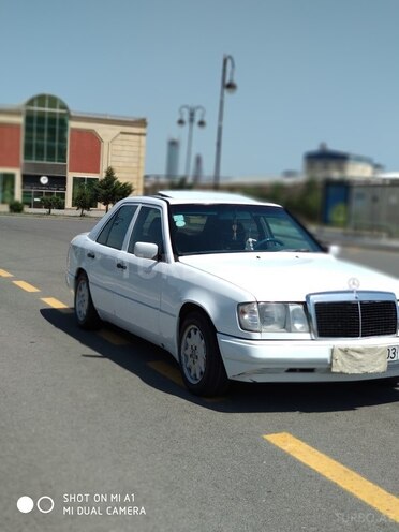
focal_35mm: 52
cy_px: 266
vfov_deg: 36.8
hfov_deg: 28.0
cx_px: 200
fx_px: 799
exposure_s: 1/963
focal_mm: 5.99
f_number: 2.6
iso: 100
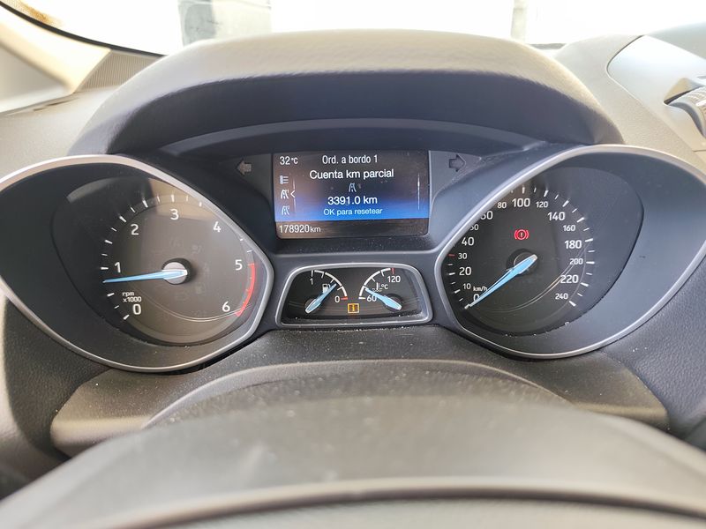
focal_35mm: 23
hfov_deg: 73.9
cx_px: 353
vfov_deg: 58.9
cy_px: 264
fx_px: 469
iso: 100
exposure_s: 1/50
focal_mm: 6.19
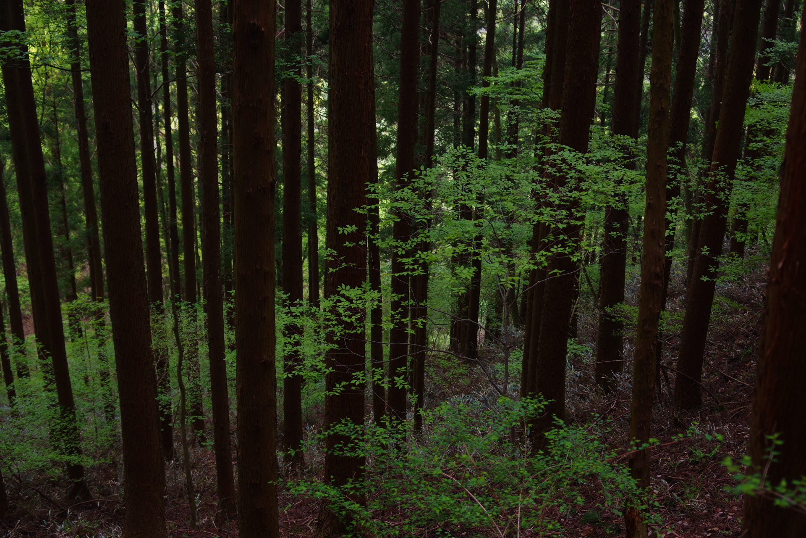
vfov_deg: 29.2
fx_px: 1030
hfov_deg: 42.7
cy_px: 269
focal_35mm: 46
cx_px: 403
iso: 100
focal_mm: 31
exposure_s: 1/100
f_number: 2.5
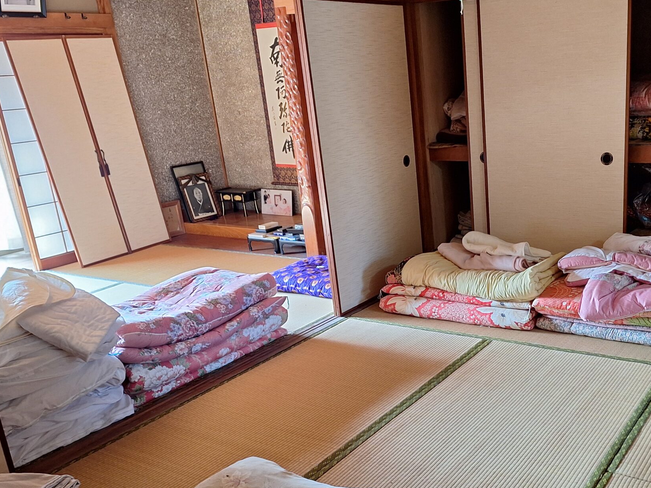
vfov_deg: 39.3
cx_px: 448
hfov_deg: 50.2
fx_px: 677
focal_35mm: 36
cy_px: 317
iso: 100
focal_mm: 5.54
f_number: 1.8
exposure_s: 1/40
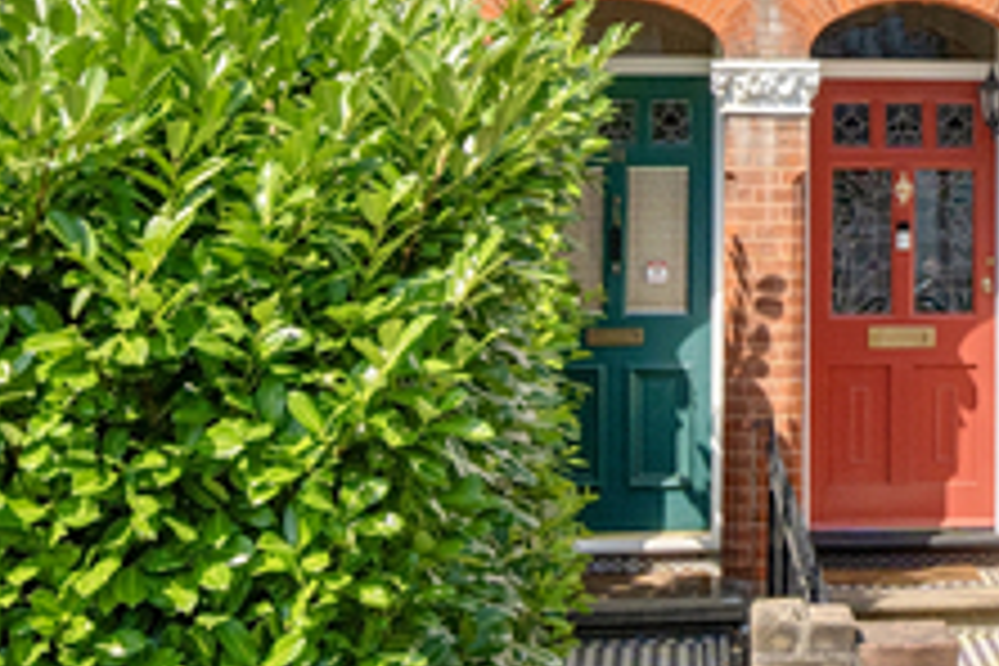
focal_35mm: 92
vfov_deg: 14.0
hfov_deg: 19.9
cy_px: -320
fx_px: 2553
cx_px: 1386
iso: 400
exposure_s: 1/1600
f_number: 8
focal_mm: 21
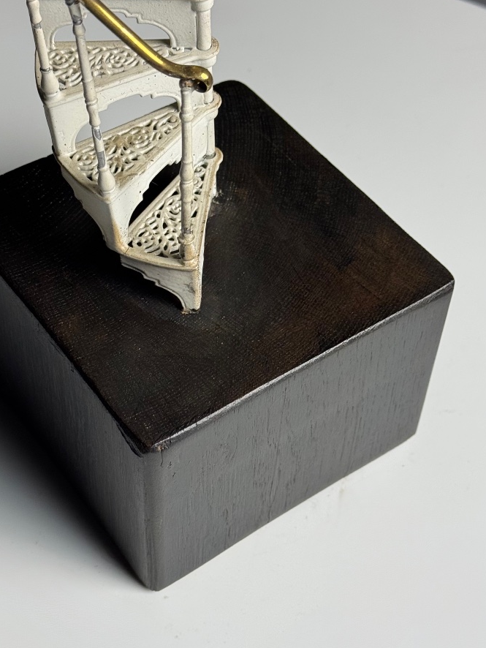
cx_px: 199
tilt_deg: -52.0
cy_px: 341
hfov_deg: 22.6
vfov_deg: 29.8
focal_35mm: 65
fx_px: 1216
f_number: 1.78
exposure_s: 1/100
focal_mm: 6.76
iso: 80
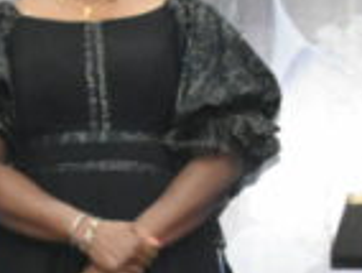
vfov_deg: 5.6
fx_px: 2776
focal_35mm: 265
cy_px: 237
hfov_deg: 7.5
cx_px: 219
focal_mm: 34
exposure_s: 1/60
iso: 4500
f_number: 8
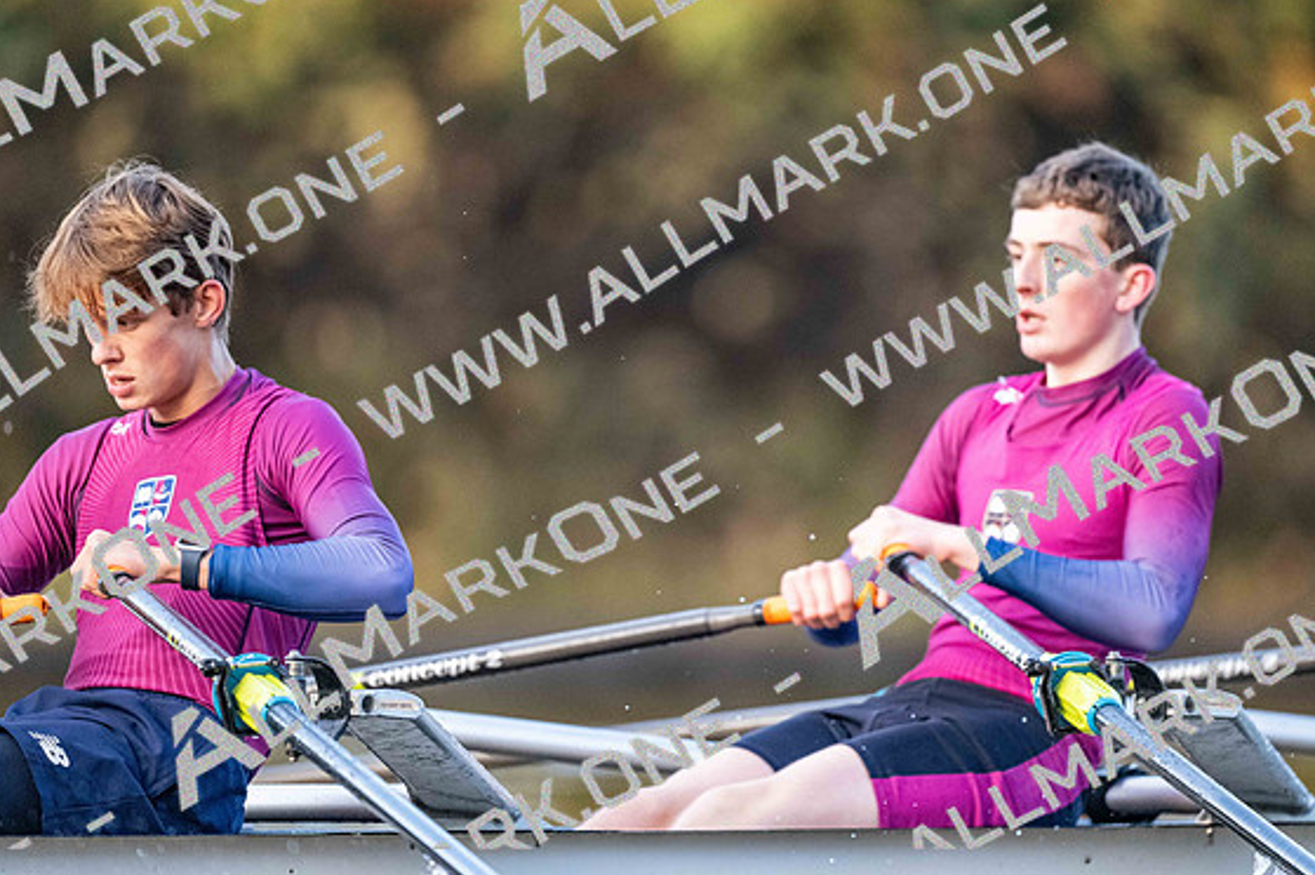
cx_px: 649
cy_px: 446
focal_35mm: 623
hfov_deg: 3.3
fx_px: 22743
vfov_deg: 2.2
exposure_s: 1/2500
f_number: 4
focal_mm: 600
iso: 6400
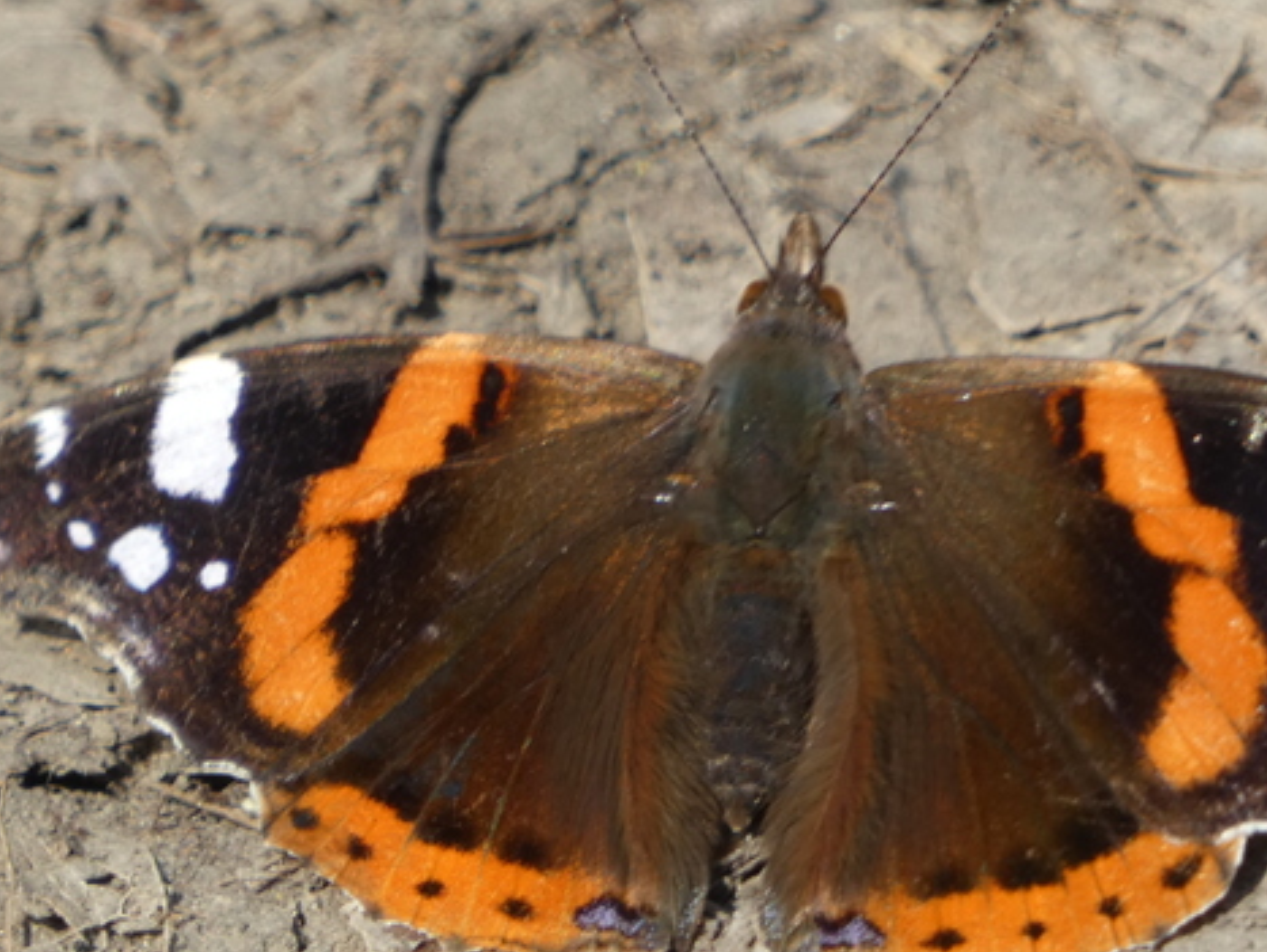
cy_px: 380
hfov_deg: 0.9
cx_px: 788
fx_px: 80256
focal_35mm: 2191
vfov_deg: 0.7
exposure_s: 1/160
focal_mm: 215
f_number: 5.9
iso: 80
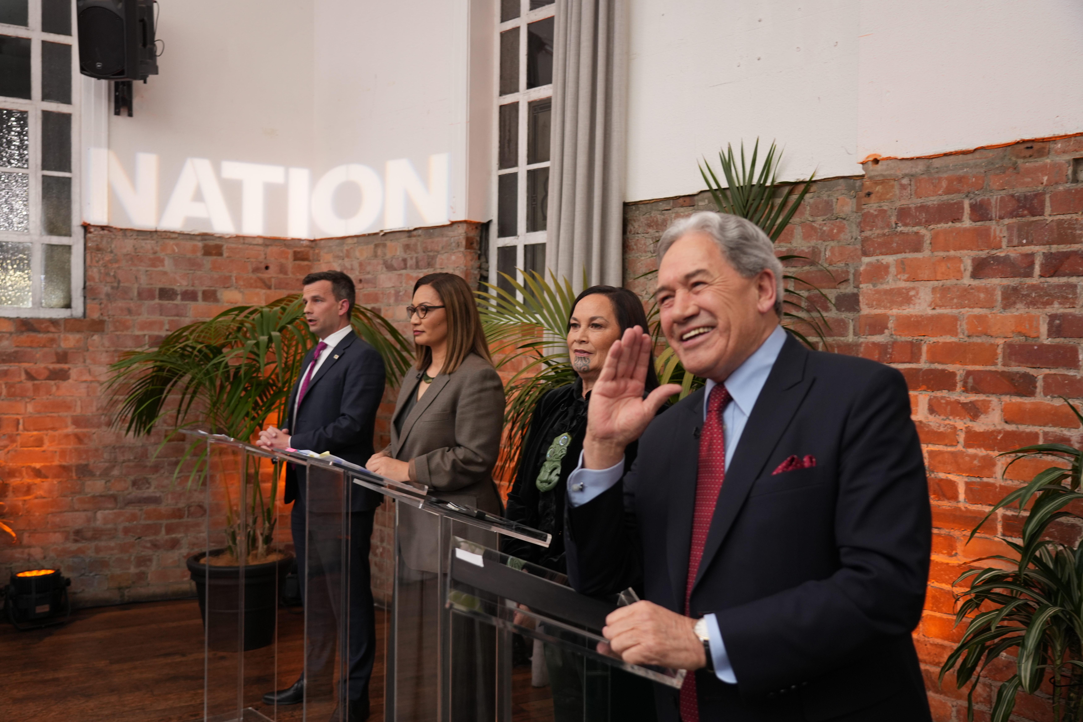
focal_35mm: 32
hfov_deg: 58.7
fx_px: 963
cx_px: 542
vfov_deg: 41.1
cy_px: 361
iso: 800
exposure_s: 1/125
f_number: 4
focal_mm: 32
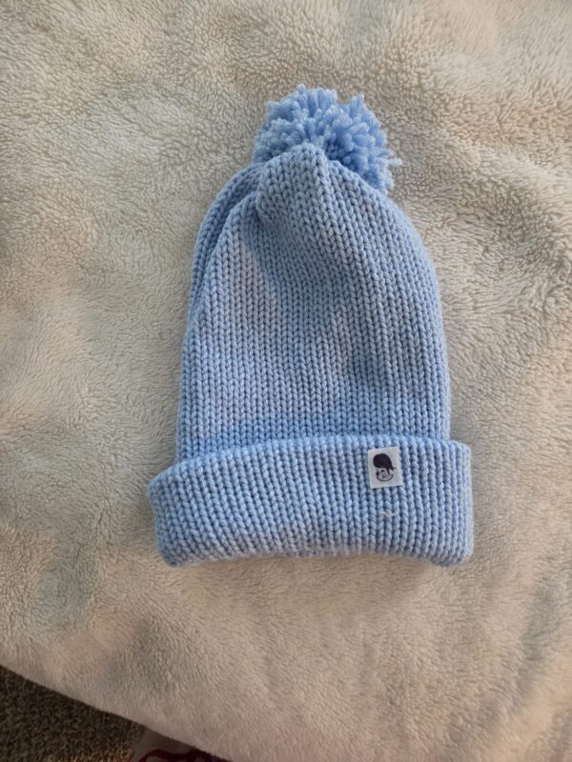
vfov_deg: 73.9
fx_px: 507
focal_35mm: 23
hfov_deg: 58.9
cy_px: 381
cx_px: 286
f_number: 1.8
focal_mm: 5.4
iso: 1600
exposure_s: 1/120
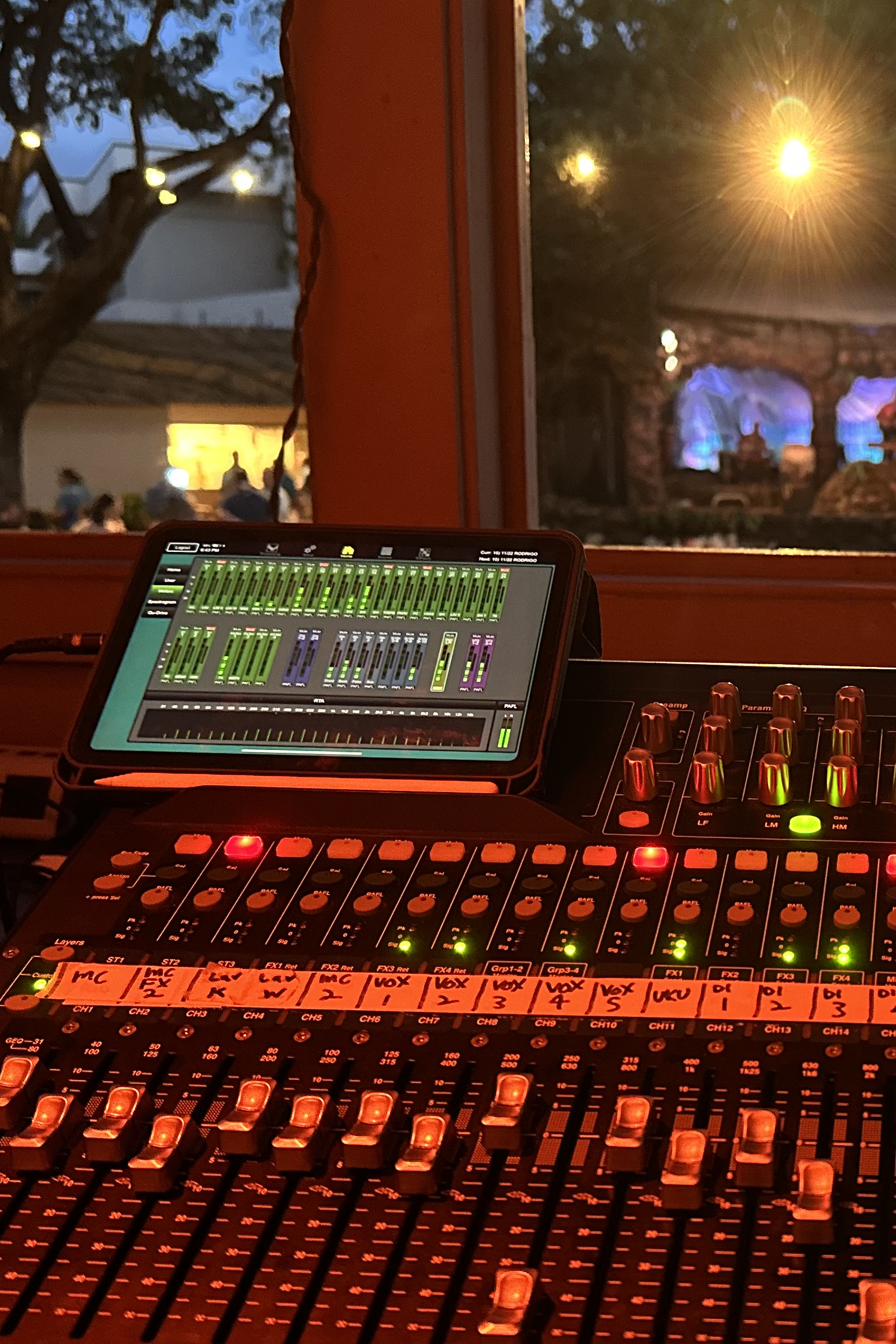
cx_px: 856
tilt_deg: -13.5
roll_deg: -1.0
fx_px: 1567
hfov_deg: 30.1
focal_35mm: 42
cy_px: 775
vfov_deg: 46.2
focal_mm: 6.86
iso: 1250
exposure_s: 1/30
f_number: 1.78
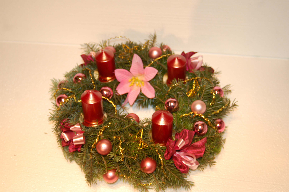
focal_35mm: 52
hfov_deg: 37.9
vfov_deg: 25.7
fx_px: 421
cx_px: 144
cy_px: 96
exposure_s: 1/60
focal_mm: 35
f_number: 3.8
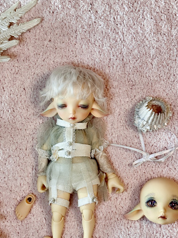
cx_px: 55
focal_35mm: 73
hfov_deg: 20.1
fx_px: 500
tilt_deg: -83.8
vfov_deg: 26.7
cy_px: 131
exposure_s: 1/199
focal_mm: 6.76
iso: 64
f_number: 1.78
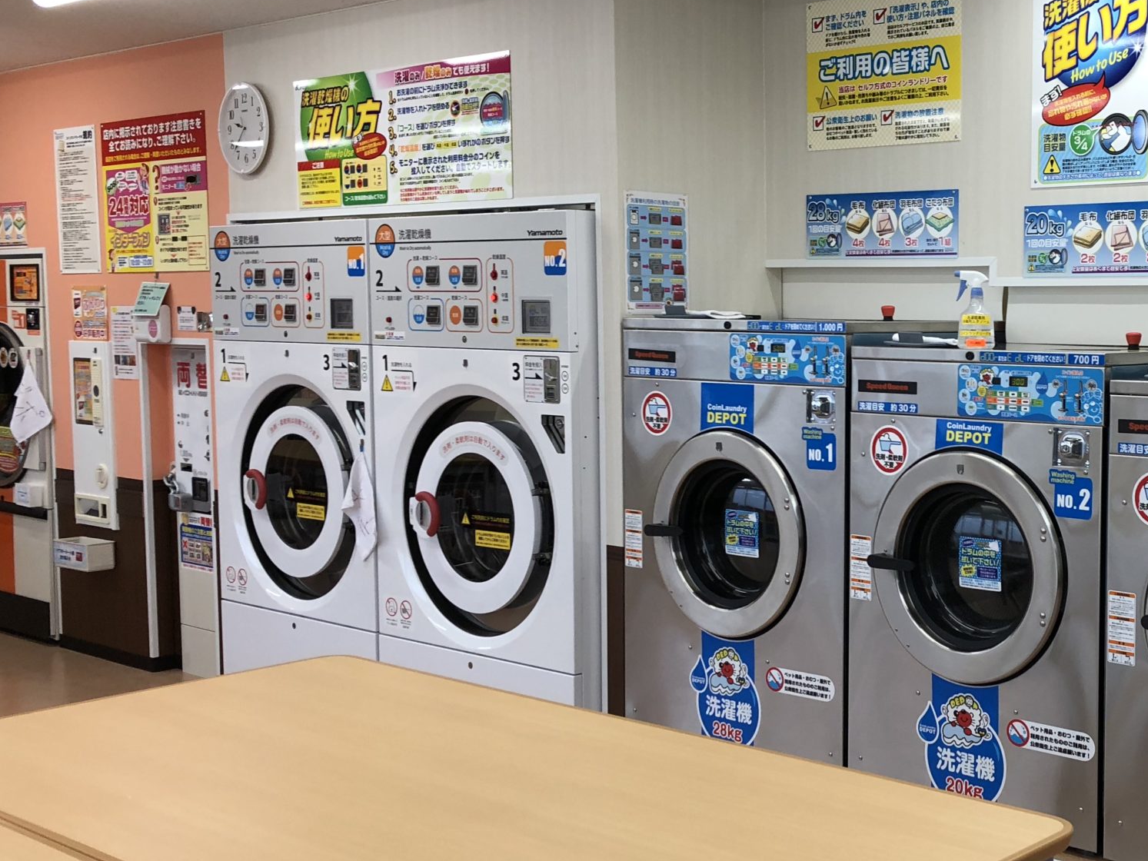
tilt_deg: -5.5
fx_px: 1592
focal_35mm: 48
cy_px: 456
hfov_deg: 38.2
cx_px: 923
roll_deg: +1.0
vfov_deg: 30.3
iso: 32
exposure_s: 1/100
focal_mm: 3.99
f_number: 1.8
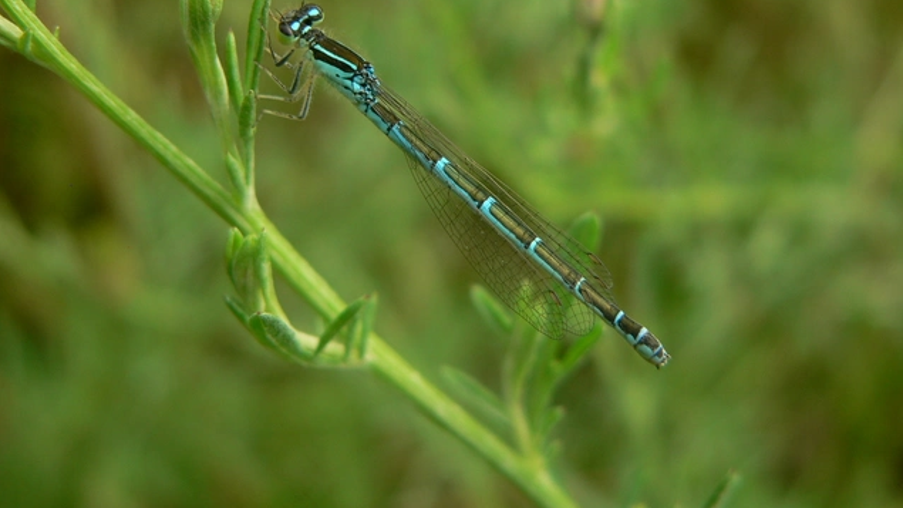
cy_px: 184
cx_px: 454
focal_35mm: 79
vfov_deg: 15.3
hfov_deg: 26.9
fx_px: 1891
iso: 80
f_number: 3.3
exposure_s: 1/200
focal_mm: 12
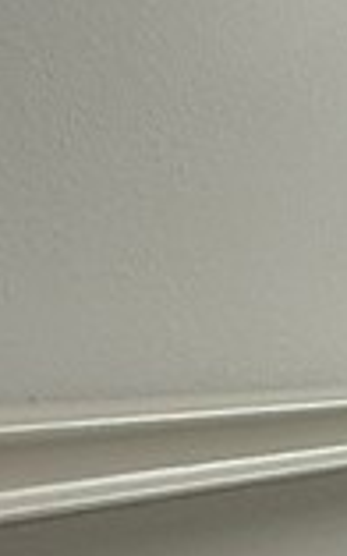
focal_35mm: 97
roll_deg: +1.3
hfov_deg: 9.8
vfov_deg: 21.4
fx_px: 1469
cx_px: 1073
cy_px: 248
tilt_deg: -33.0
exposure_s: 1/182
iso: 64
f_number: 2.2
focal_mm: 2.22
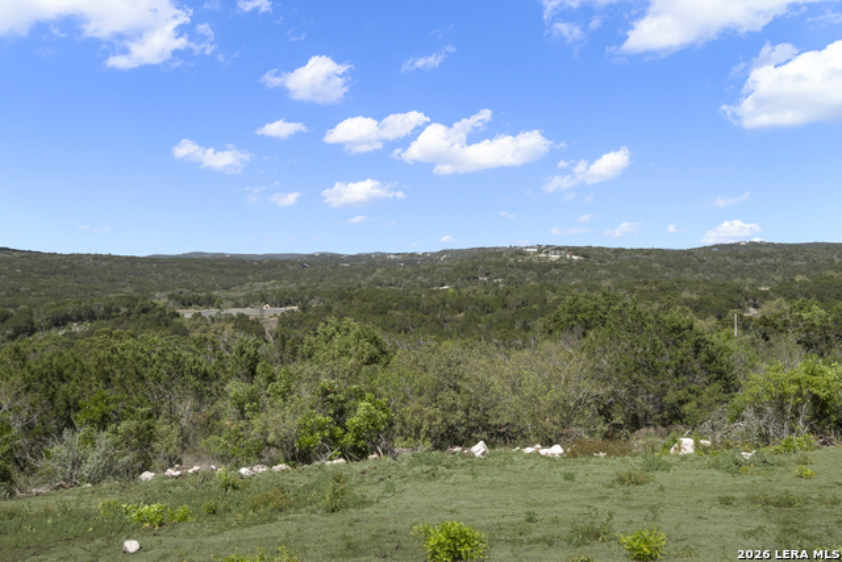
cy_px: 281
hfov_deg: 53.1
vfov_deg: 36.9
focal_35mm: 36
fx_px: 842
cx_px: 421
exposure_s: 1/400
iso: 400
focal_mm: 24
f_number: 9
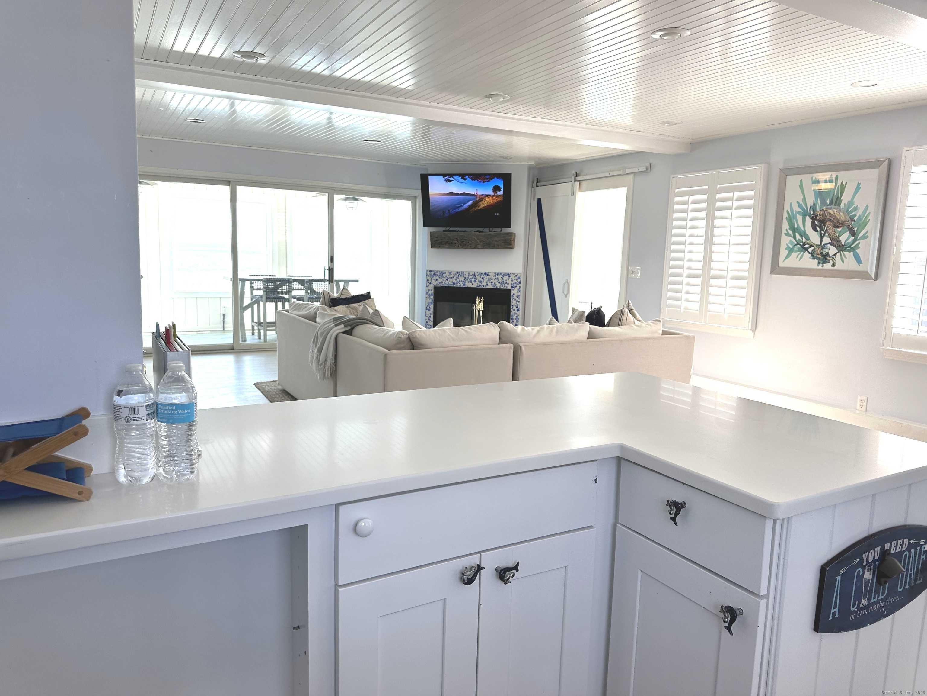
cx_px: 464
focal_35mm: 24
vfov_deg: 56.8
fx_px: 643
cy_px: 348
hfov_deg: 71.6
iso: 80
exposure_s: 1/244
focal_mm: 6.86
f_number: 1.78
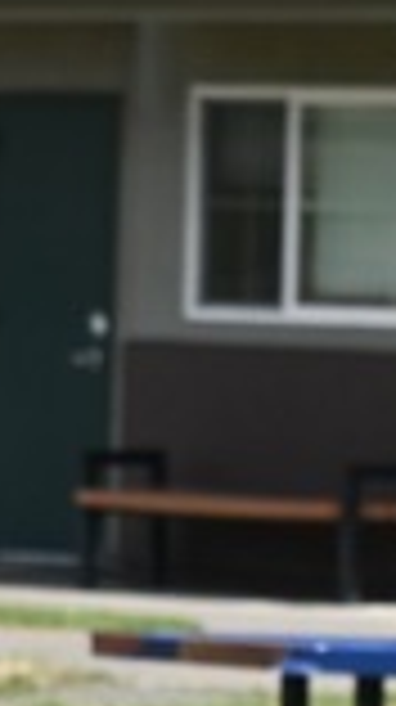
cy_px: 1405
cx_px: 1148
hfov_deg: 2.3
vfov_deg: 4.2
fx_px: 9621
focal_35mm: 514
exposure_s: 1/400
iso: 100
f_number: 7.1
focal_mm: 50
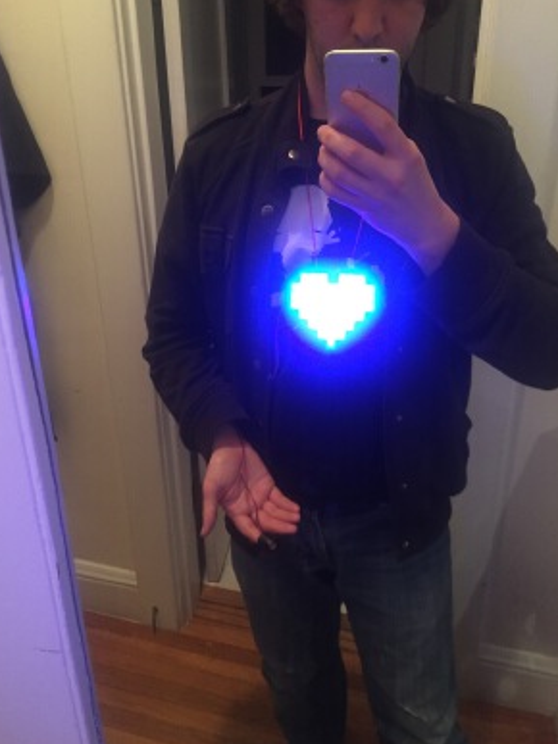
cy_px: 365
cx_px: 275
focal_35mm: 30
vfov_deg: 60.0
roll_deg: +0.9
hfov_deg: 46.8
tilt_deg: -24.6
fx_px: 645
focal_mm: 4.15
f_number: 2.2
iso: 250
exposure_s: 1/30
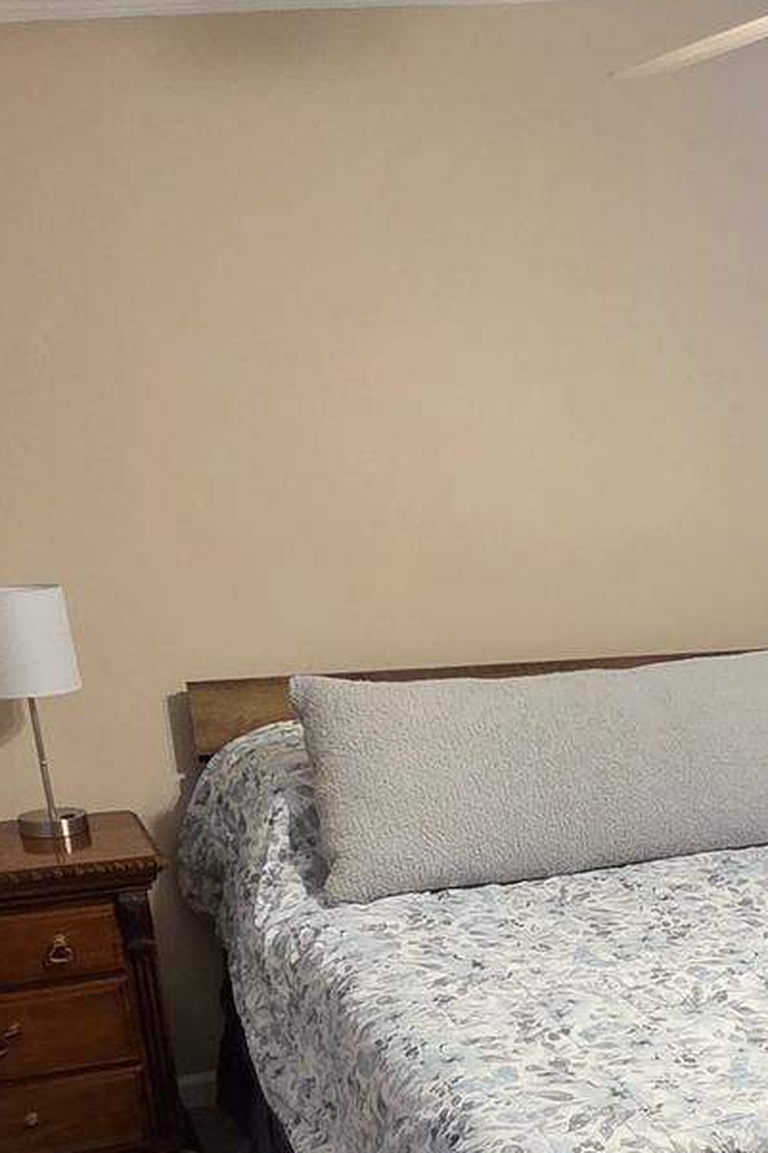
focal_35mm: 46
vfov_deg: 39.4
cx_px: 850
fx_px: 1473
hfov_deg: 26.8
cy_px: 1059
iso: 500
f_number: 2.2
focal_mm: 2.2
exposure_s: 1/60
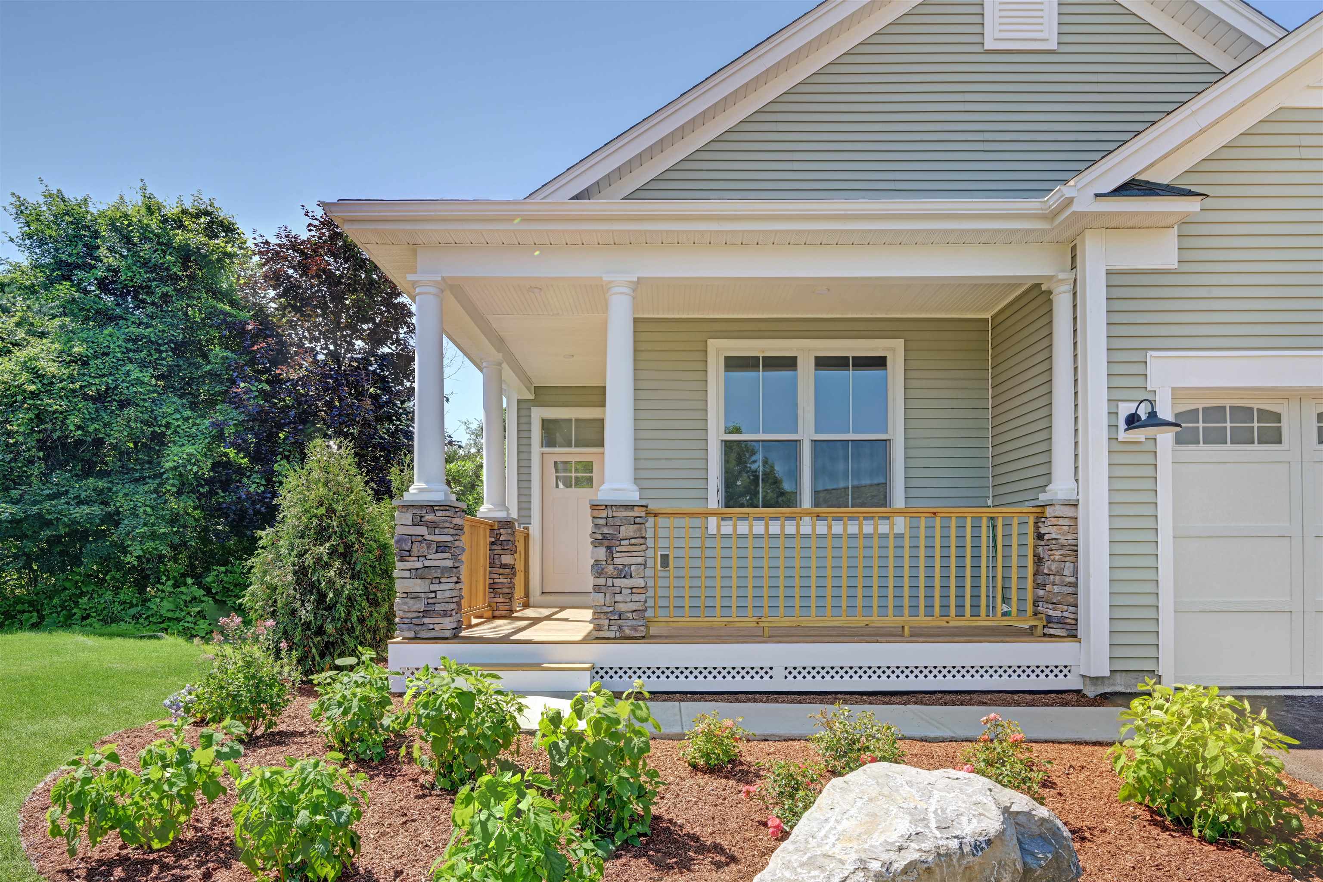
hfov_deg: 85.4
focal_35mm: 20
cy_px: 441
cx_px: 662
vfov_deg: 63.2
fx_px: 717
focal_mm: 19.5
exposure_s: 1/60
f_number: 14
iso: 100
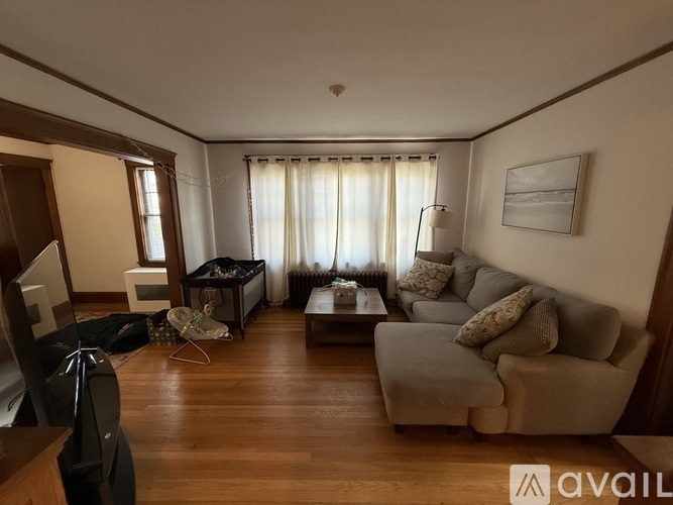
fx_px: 272
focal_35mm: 14
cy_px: 252
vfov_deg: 85.7
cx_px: 336
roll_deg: +0.2
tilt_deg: -9.9
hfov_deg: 102.1
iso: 320
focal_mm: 2.22
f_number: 2.2
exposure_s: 1/120
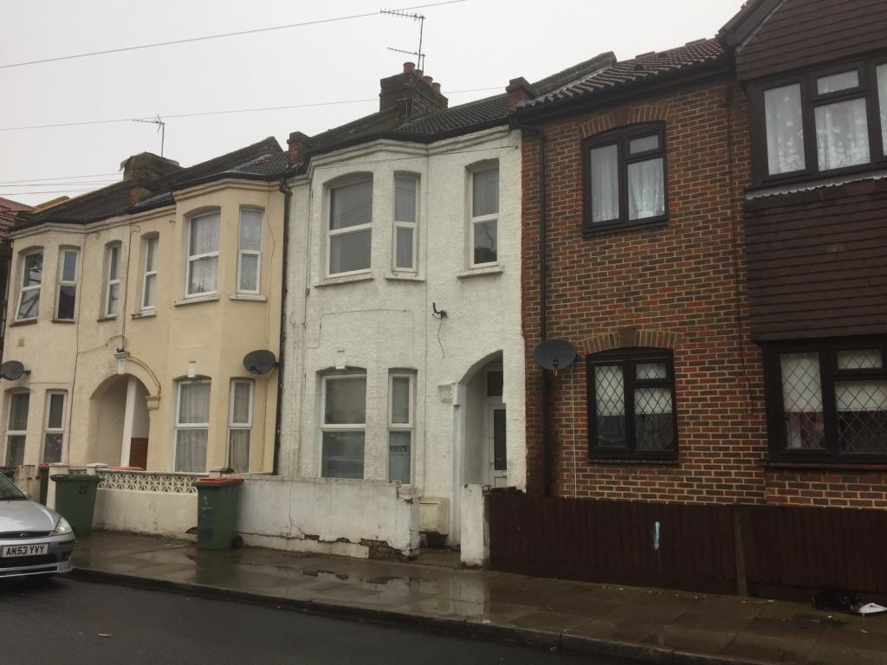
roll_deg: +0.7
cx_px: 444
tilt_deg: +7.6
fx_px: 743
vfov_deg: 48.2
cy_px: 332
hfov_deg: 61.7
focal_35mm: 29
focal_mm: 4.15
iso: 32
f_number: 2.2
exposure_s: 1/291
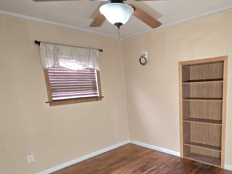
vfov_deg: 55.5
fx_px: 161
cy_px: 118
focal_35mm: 24
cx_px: 157
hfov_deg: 69.3
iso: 200
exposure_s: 1/120
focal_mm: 2.2
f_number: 1.9
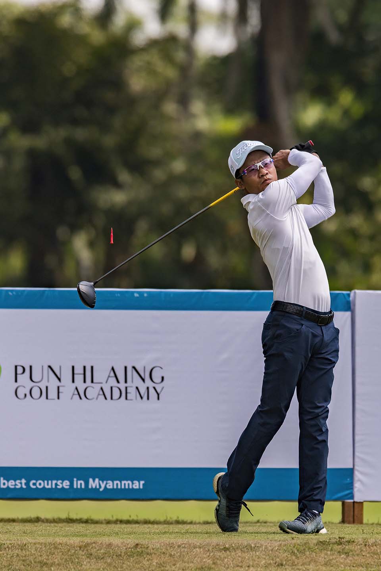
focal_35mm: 650
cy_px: 286
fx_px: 10318
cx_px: 190
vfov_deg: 3.2
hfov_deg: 2.1
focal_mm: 650
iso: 400
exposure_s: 1/2500
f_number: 8
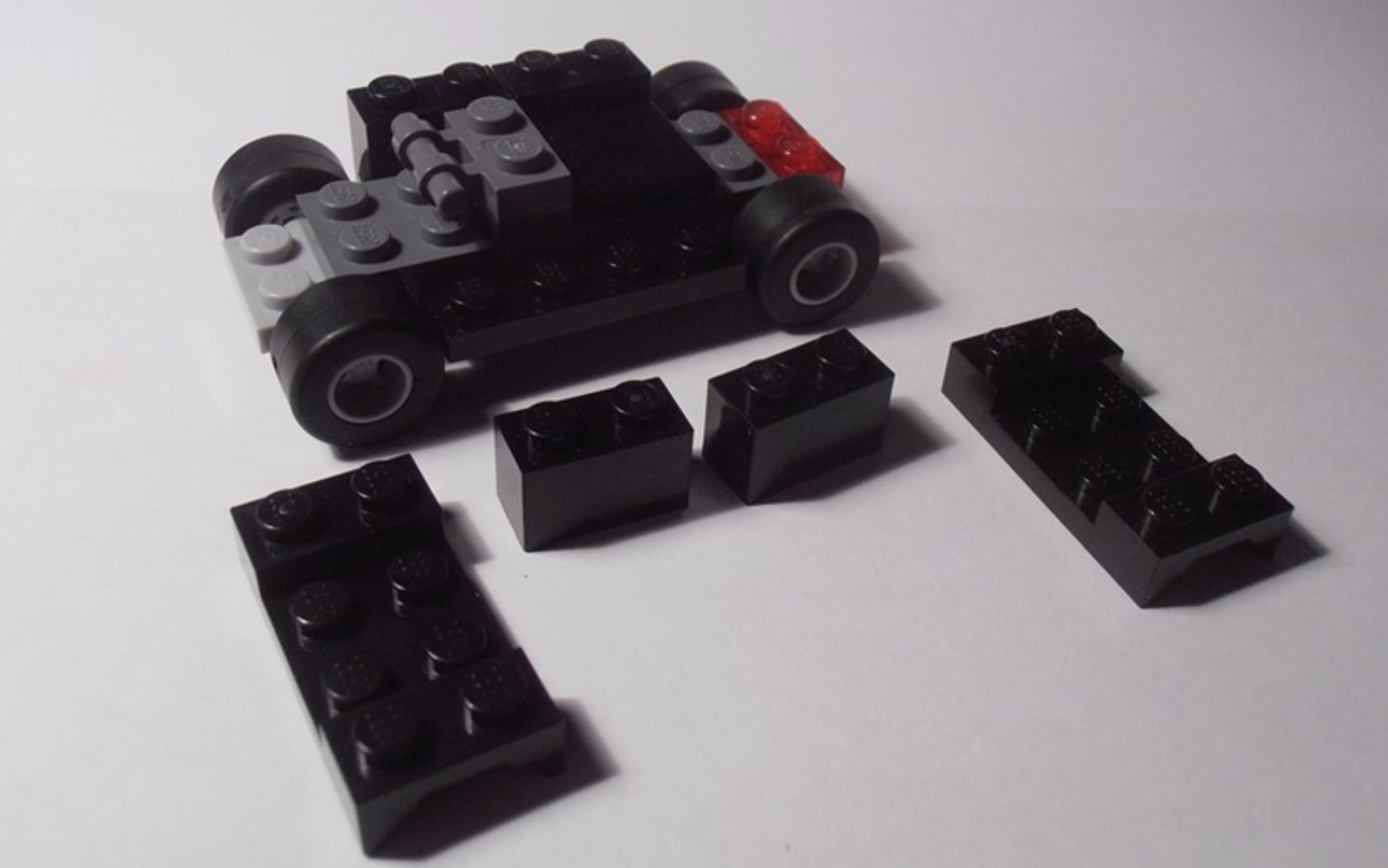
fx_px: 1514
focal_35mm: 40
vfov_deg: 32.0
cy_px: 373
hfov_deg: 49.3
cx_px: 700
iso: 125
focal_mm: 6.61
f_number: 3.9
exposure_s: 1/40
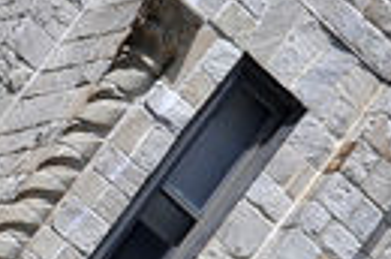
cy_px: -155
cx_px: -196
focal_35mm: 2082
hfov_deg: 1.0
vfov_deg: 0.7
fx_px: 22558
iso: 200
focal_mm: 200
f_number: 10
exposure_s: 1/160
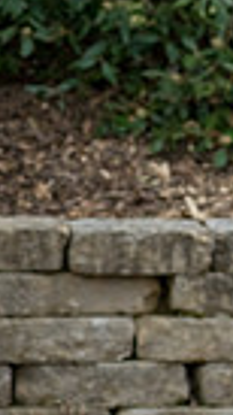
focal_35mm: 445
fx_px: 4891
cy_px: 156
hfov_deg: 2.7
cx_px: 865
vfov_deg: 4.9
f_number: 5.6
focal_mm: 100
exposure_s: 1/640
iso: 400
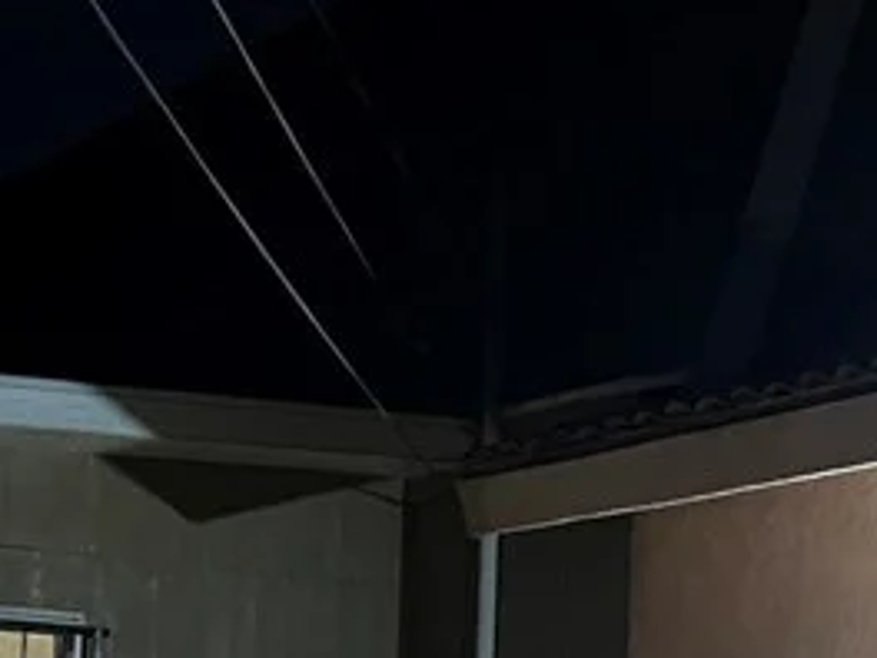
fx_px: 2559
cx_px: 704
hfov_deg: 19.3
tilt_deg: +4.6
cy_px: 705
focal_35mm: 101
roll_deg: -1.6
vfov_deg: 14.3
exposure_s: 1/30
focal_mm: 5.7
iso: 640
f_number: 1.5
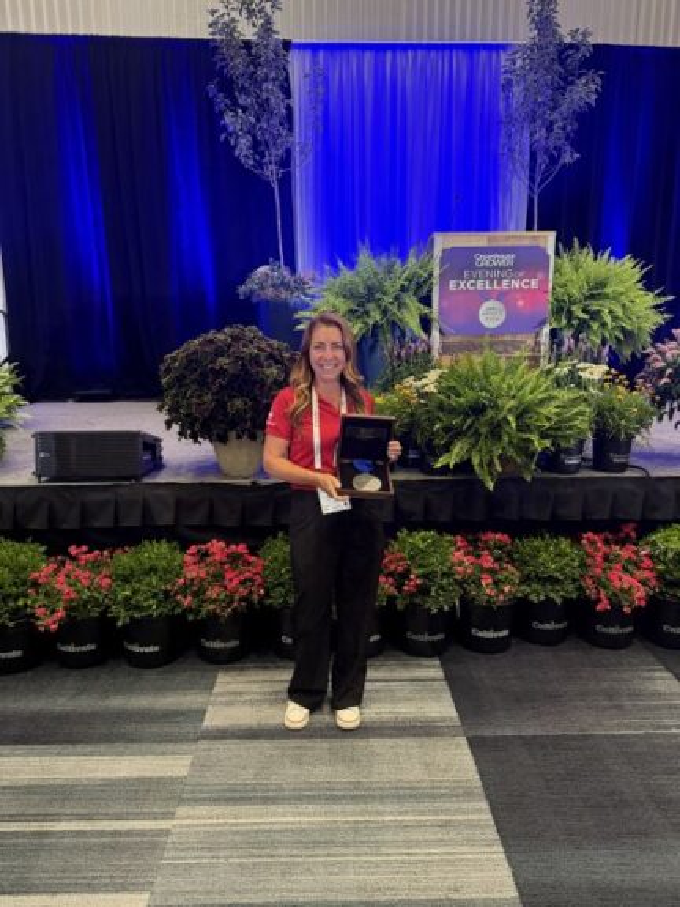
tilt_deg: -11.1
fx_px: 629
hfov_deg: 56.8
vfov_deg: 71.6
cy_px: 454
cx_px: 340
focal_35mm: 24
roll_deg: -0.2
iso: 500
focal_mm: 6.76
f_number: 1.78
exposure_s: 1/60
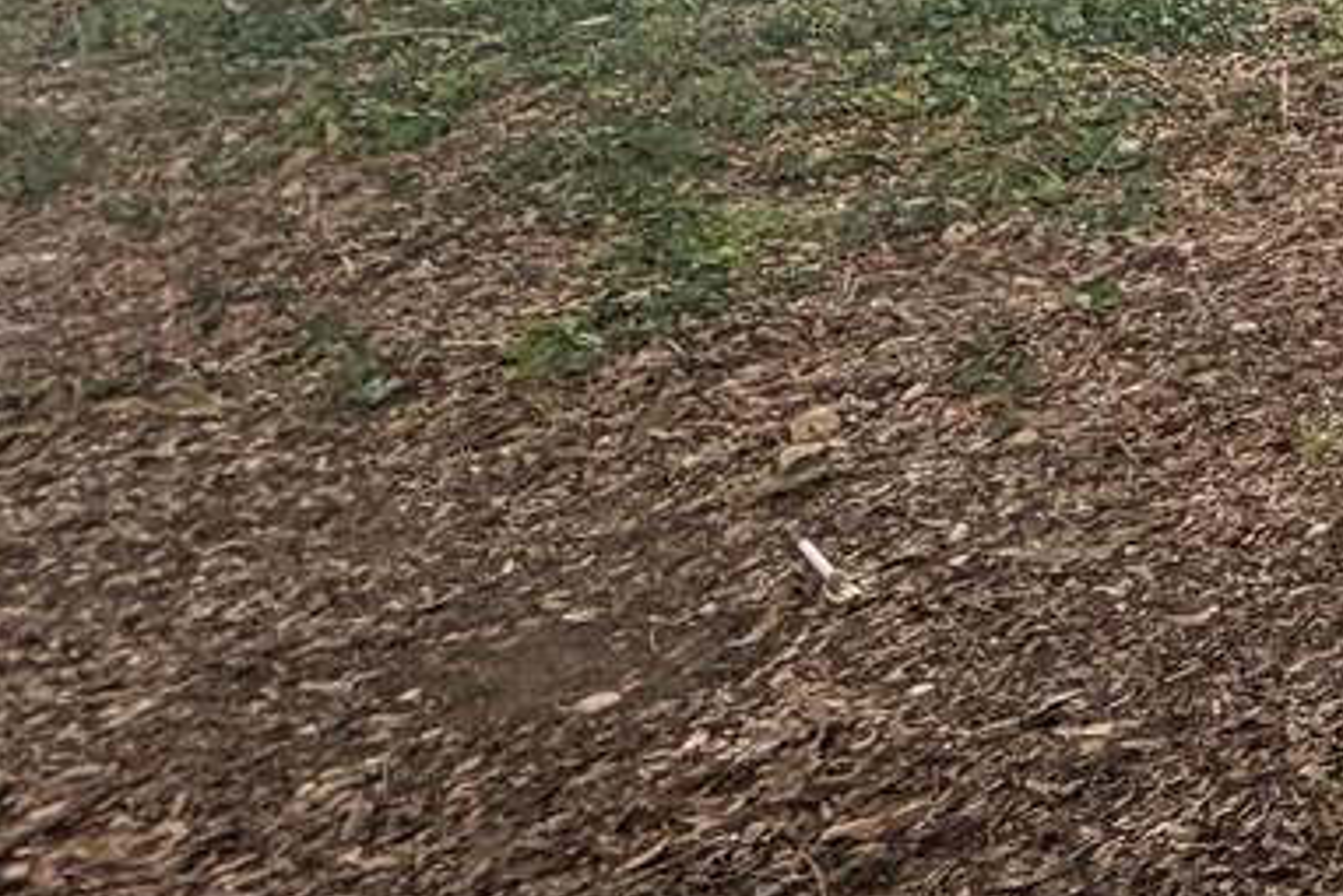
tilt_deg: -9.4
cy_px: -323
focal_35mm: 61
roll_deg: +1.7
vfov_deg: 20.1
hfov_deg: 21.5
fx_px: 2276
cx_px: 2415
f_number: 2.2
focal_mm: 2.22
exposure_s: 1/121
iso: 100
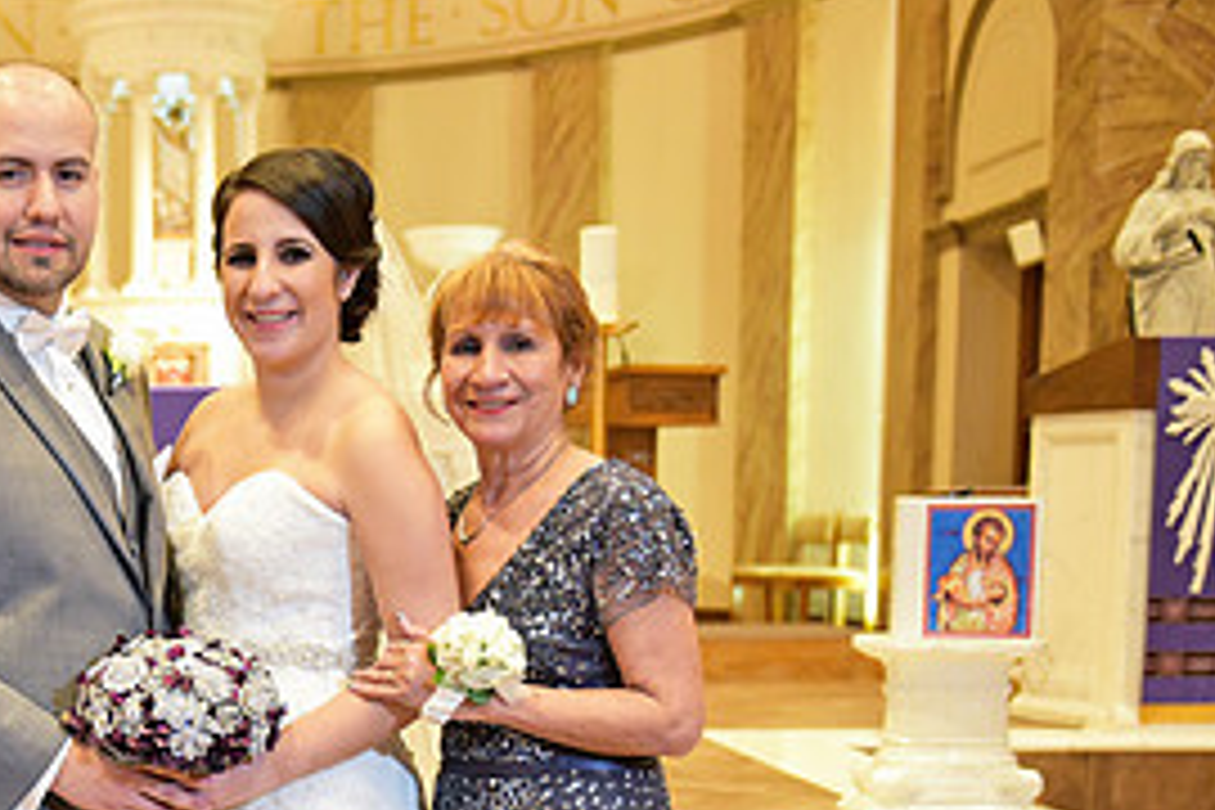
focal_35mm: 73
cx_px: 54
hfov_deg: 26.5
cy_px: 781
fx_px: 2464
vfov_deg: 18.3
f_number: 2.8
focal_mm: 34
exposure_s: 1/160
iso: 2000
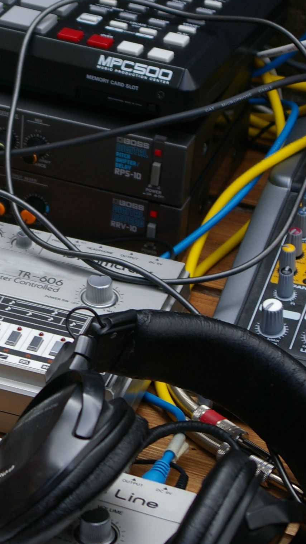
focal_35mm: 140
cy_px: 256
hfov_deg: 8.6
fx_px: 2020
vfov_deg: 15.3
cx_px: 14
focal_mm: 45
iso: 200
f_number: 4.5
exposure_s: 1/90
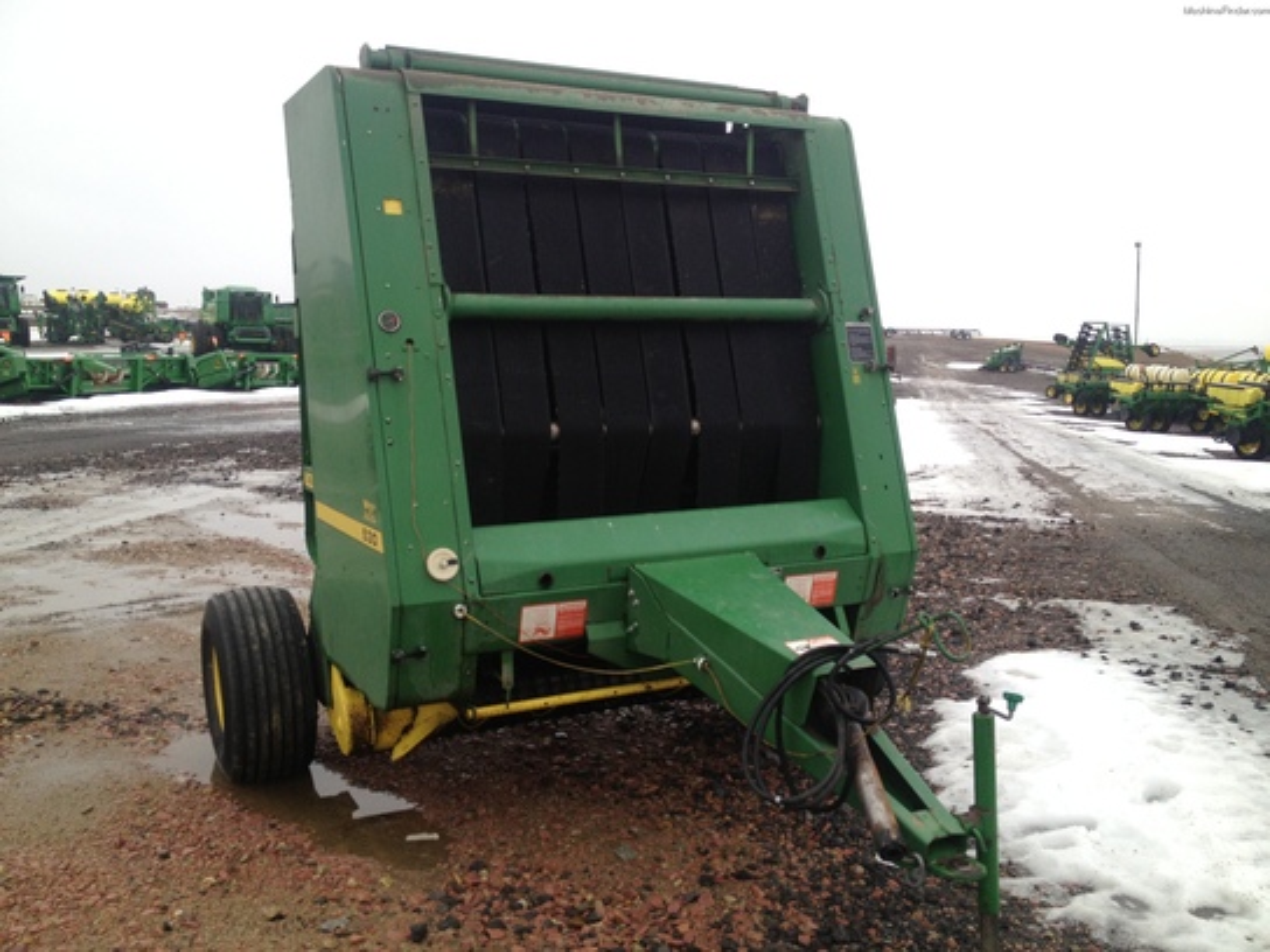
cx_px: 635
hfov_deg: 52.6
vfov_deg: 40.7
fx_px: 1284
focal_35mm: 35
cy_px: 476
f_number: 2.4
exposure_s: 1/260
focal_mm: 4.28
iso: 50
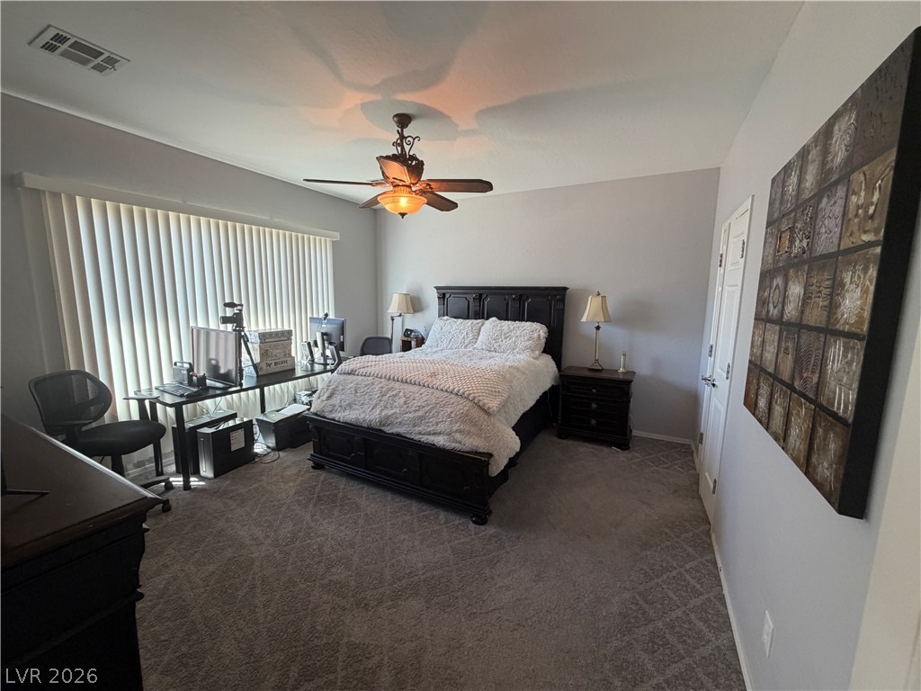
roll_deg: -0.8
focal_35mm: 14
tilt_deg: -5.7
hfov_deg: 102.1
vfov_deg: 85.7
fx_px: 372
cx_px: 460
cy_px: 346
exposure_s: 1/120
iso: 250
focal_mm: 2.22
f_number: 2.2
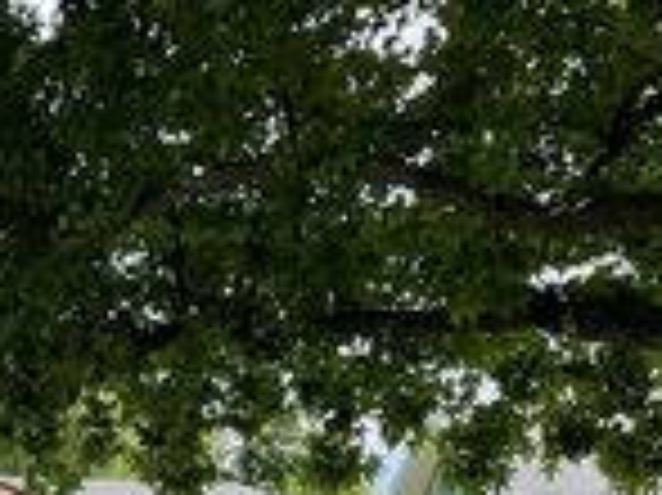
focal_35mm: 85
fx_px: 1624
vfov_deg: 16.3
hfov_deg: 19.3
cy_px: 664
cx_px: -405
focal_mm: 5.1
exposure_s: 1/1087
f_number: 1.6
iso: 32
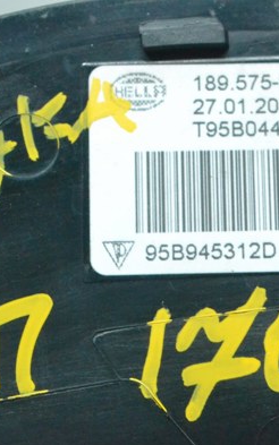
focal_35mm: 137
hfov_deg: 9.5
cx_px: 293
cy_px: 240
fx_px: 1663
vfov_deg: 15.3
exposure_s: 1/160
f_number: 10
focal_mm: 55
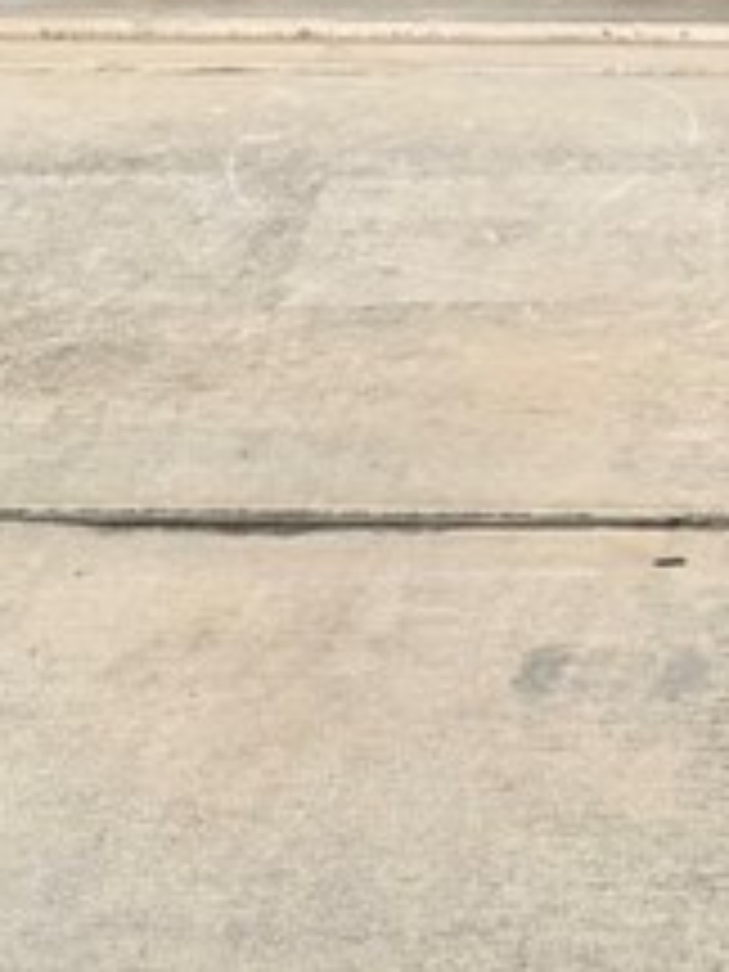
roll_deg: -1.5
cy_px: -428
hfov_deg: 12.3
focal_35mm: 114
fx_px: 3201
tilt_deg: +1.6
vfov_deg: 16.0
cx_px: 1107
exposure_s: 1/9091
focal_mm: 6.76
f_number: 1.78
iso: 80
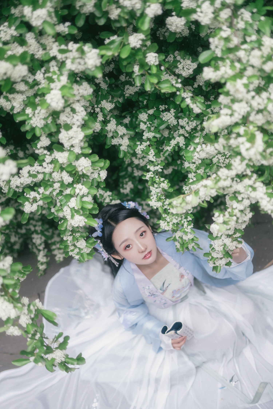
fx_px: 398
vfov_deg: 54.4
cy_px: 204
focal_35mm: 35
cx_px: 136
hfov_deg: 37.9
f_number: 1.4
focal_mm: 35
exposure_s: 1/320
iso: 500
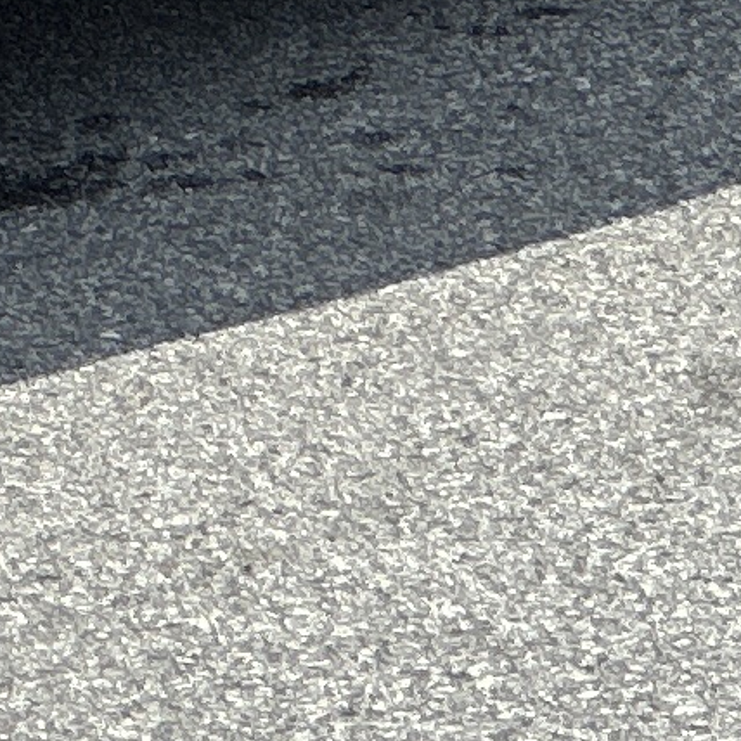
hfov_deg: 2.7
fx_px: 15524
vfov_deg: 2.7
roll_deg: -1.3
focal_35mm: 641
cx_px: -784
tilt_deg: -4.5
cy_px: -1086
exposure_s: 1/374
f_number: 2.8
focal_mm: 9
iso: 32
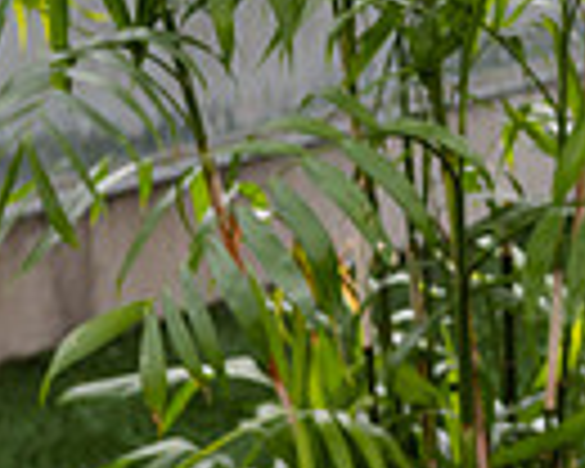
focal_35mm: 243
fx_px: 4207
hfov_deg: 7.7
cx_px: 994
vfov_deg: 6.3
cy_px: -326
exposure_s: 1/200
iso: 320
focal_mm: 58
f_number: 5.6
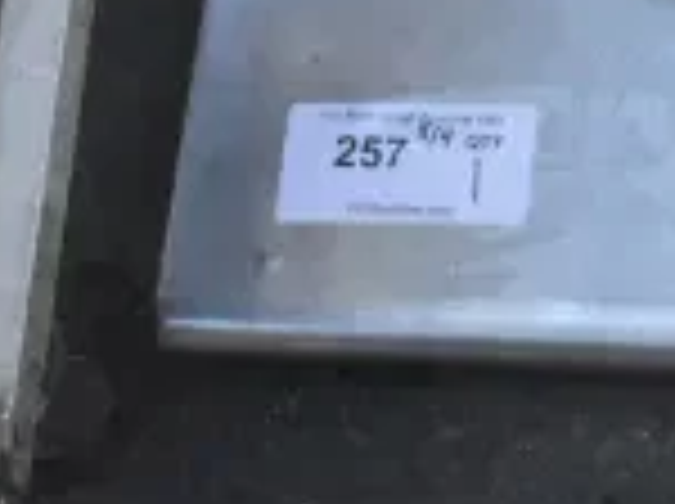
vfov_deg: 9.8
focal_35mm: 147
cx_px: 1242
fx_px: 2861
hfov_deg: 12.3
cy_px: -263
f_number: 22
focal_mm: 25
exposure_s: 1/2000
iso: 6400
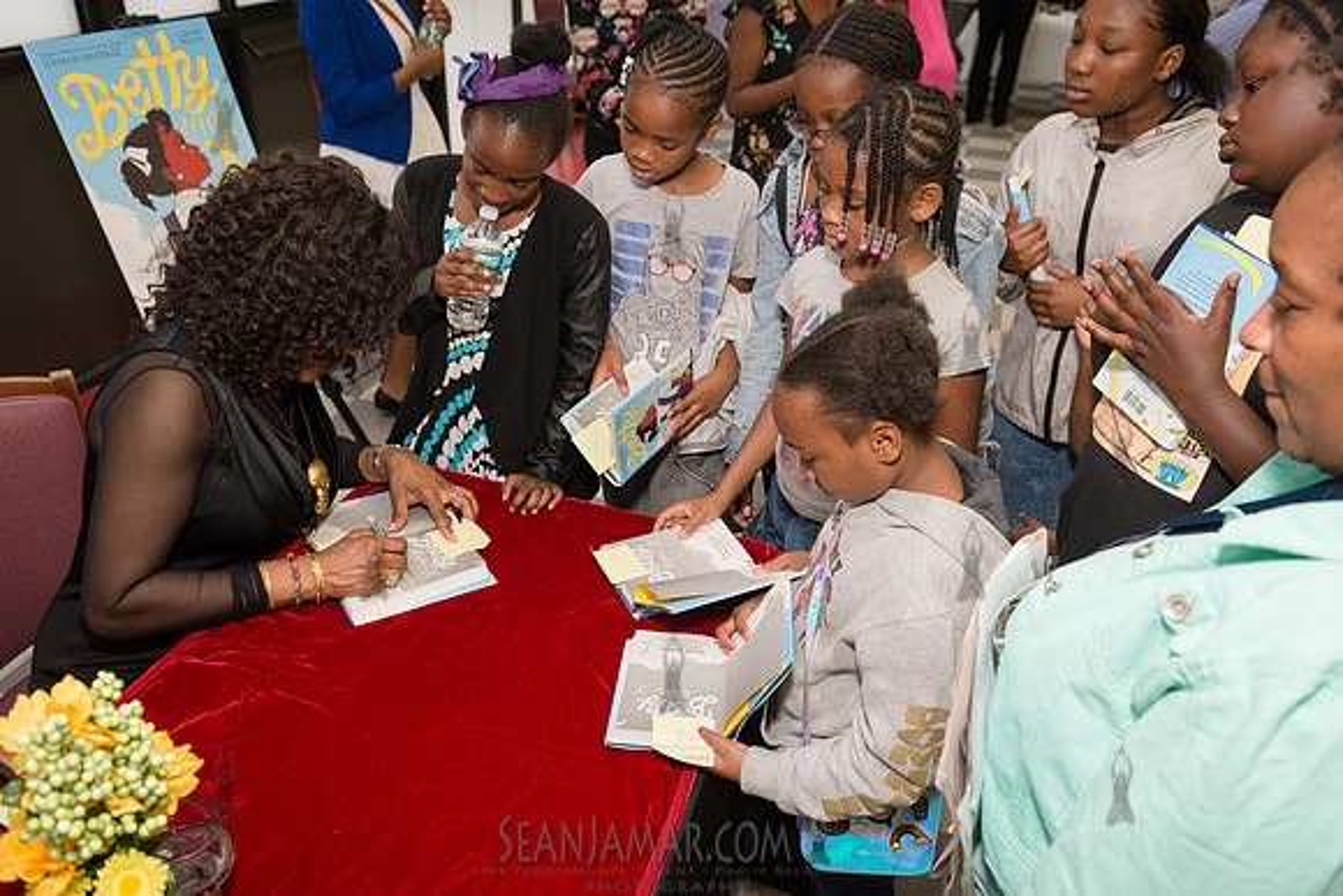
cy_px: 448
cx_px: 672
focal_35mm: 28
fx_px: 1045
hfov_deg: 65.5
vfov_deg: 46.4
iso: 2000
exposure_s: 1/500
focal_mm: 28
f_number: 4.5
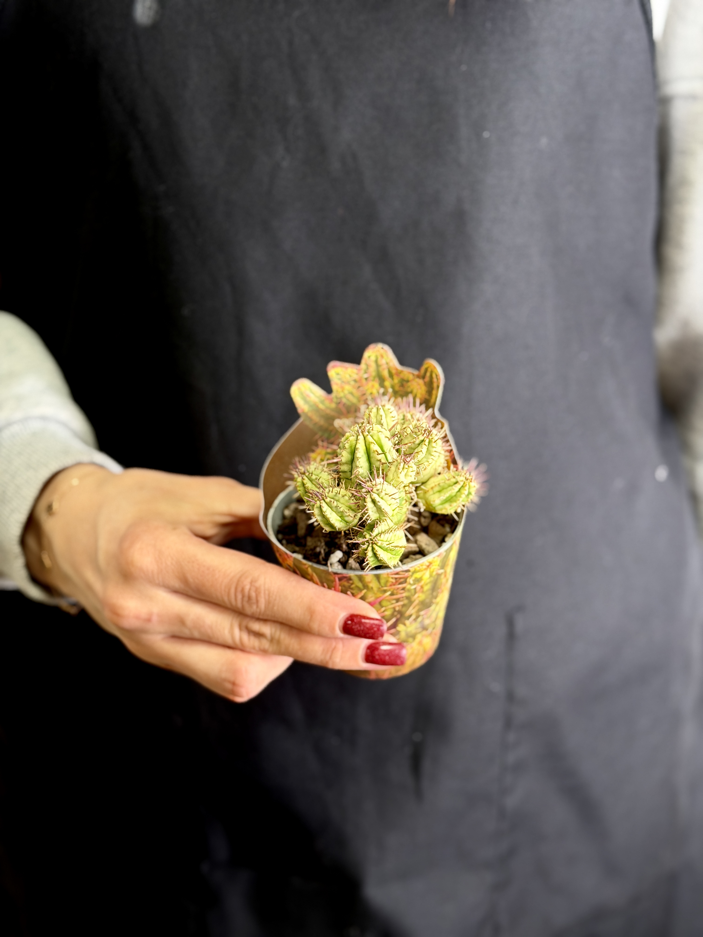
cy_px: 468
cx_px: 352
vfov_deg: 39.7
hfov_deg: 30.3
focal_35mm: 48
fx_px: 1300
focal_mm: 6.76
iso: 100
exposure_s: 1/115
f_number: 1.78
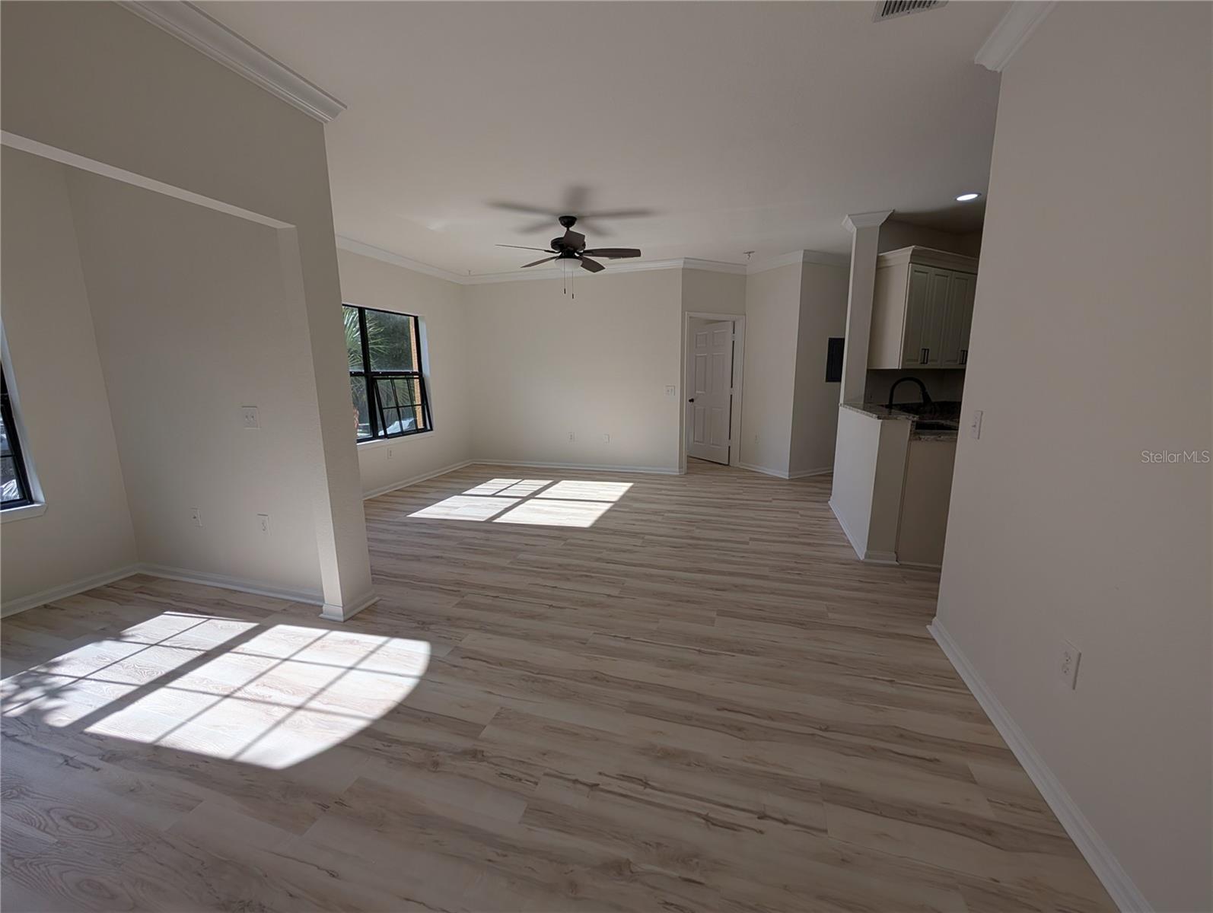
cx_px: 606
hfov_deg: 110.5
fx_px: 421
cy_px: 456
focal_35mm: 12
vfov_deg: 94.6
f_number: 1.7
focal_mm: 2.02
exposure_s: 1/1828
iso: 52
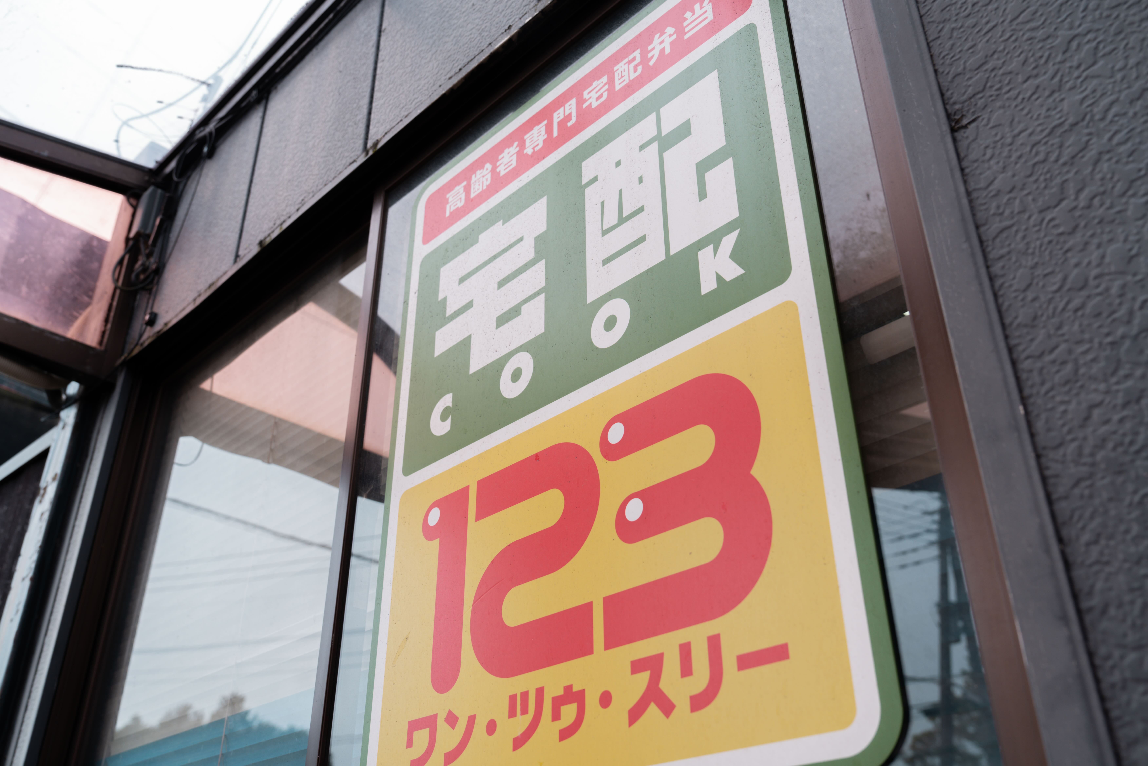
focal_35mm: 32
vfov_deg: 41.1
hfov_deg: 58.7
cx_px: 574
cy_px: 383
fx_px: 1020
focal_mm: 32
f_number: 5.6
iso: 100
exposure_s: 1/200
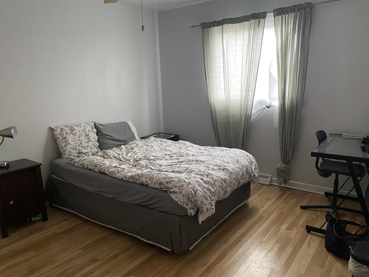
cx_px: 184
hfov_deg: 67.3
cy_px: 138
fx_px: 277
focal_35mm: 26
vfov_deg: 53.1
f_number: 1.8
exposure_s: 1/40
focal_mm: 4.25
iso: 640
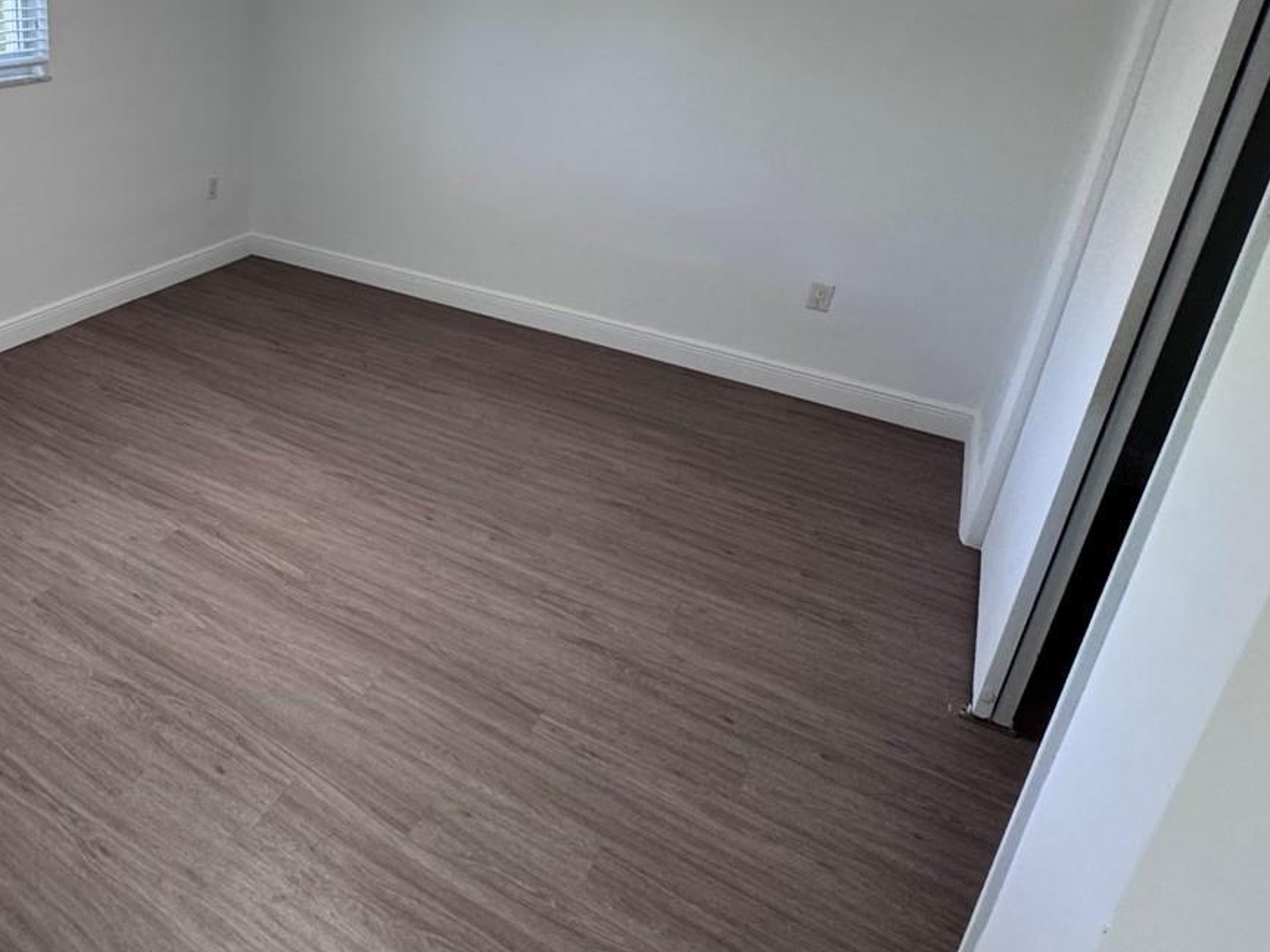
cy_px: 273
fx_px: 954
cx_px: 246
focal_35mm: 26
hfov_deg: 61.5
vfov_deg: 51.4
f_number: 2.2
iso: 250
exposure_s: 1/120
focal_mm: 2.22
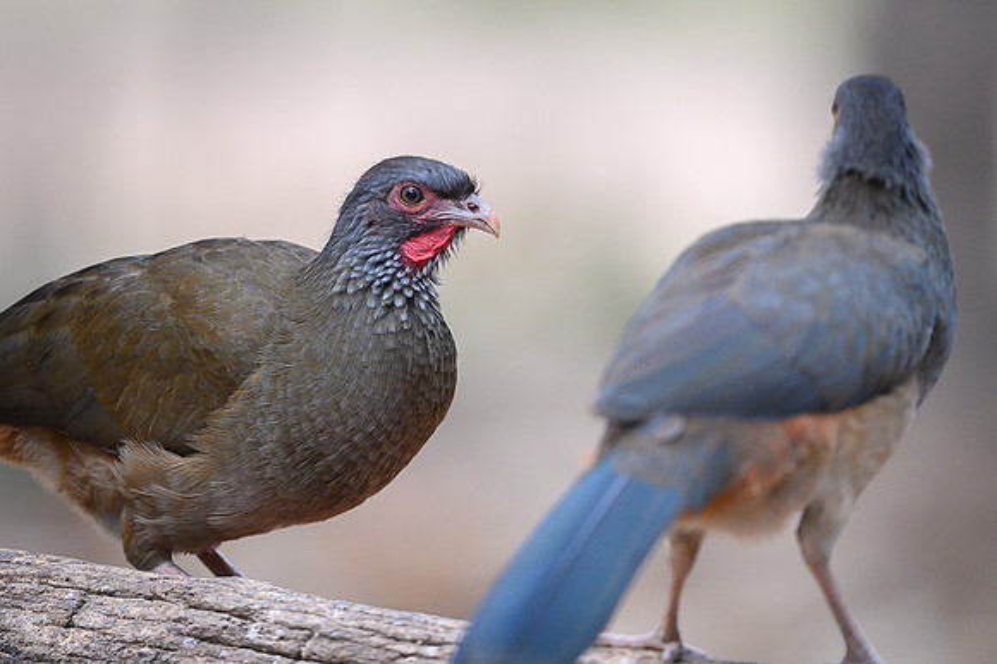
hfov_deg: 3.0
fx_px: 18909
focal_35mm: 683
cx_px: 415
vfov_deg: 2.0
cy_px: 210
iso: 3200
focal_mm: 500
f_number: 4
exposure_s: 1/400
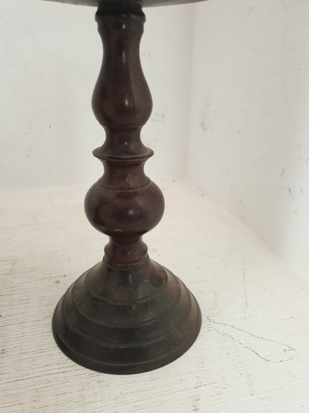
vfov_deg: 67.3
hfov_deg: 53.1
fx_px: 309
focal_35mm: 26
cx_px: 154
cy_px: 206
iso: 320
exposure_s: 1/33
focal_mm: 4.3
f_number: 1.5
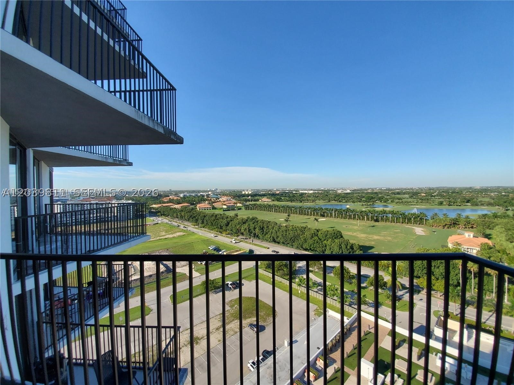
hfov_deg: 106.2
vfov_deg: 89.9
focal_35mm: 13
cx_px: 257
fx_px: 193
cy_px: 192
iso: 50
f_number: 2.2
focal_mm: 1.8
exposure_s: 1/973
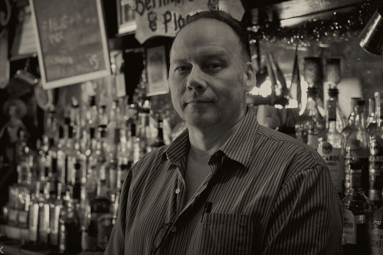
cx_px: 175
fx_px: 734
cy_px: 128
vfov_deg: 19.7
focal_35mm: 69
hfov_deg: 29.2
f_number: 2.5
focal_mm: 35
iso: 640
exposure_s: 1/100
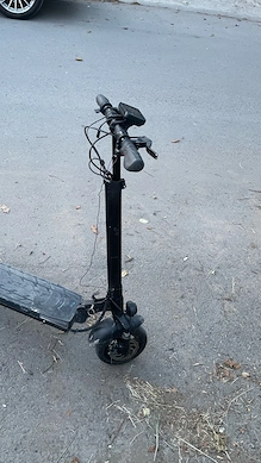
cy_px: 232
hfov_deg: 41.3
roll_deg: -8.8
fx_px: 344
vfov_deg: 67.9
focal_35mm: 28
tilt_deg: -42.0
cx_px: 100
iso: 500
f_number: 1.6
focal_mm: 5.1
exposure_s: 1/60
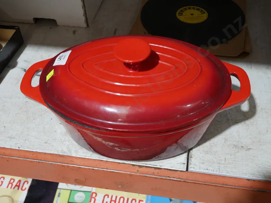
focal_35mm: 42
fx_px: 329
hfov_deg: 44.8
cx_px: 136
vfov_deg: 34.4
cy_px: 102
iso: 500
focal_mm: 21
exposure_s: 1/60
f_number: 4.6
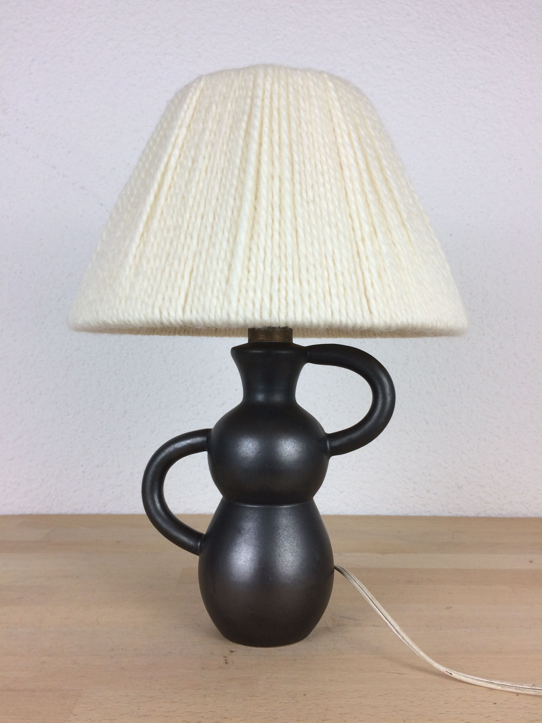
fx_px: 605
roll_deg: +0.3
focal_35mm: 29
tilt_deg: +0.1
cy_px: 362
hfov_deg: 48.2
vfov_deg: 61.7
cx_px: 271
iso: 50
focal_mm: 4.15
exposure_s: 1/100
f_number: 2.2
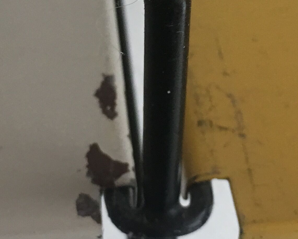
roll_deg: -1.5
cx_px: 142
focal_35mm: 100
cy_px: 69
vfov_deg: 15.3
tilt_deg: -44.5
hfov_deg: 19.2
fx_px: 882
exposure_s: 1/33
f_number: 2.2
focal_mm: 4.15
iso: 50
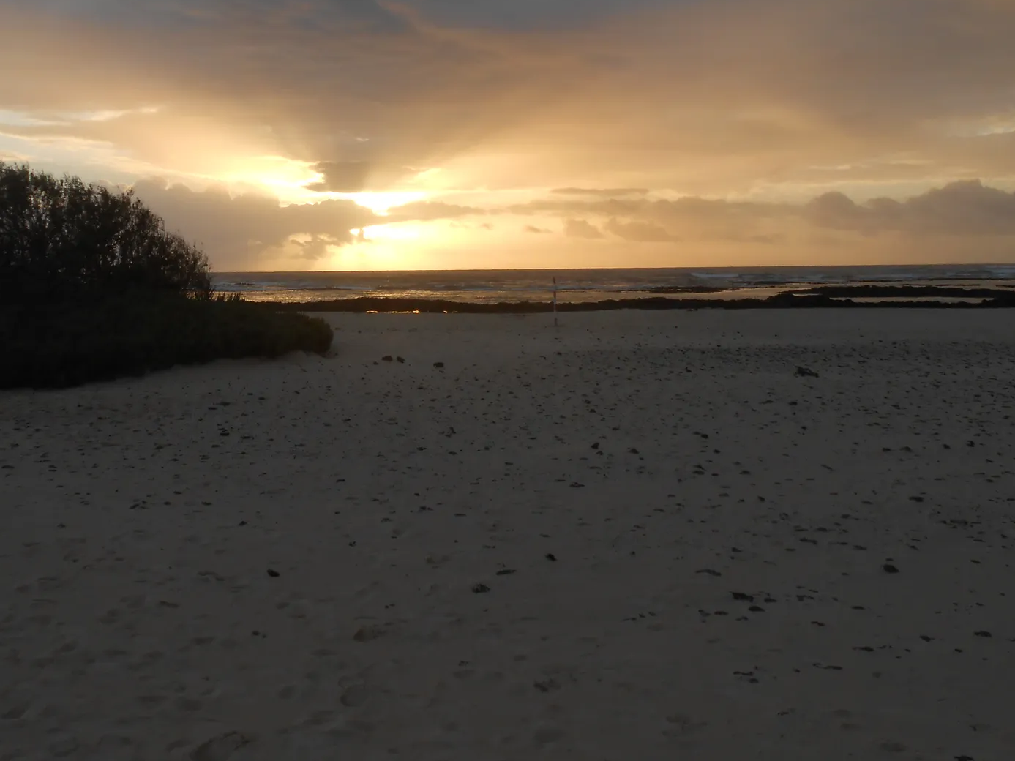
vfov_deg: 39.2
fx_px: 1055
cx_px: 445
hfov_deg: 51.2
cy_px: 258
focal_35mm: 36
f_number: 3.5
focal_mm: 4.6
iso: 80
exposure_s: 1/320
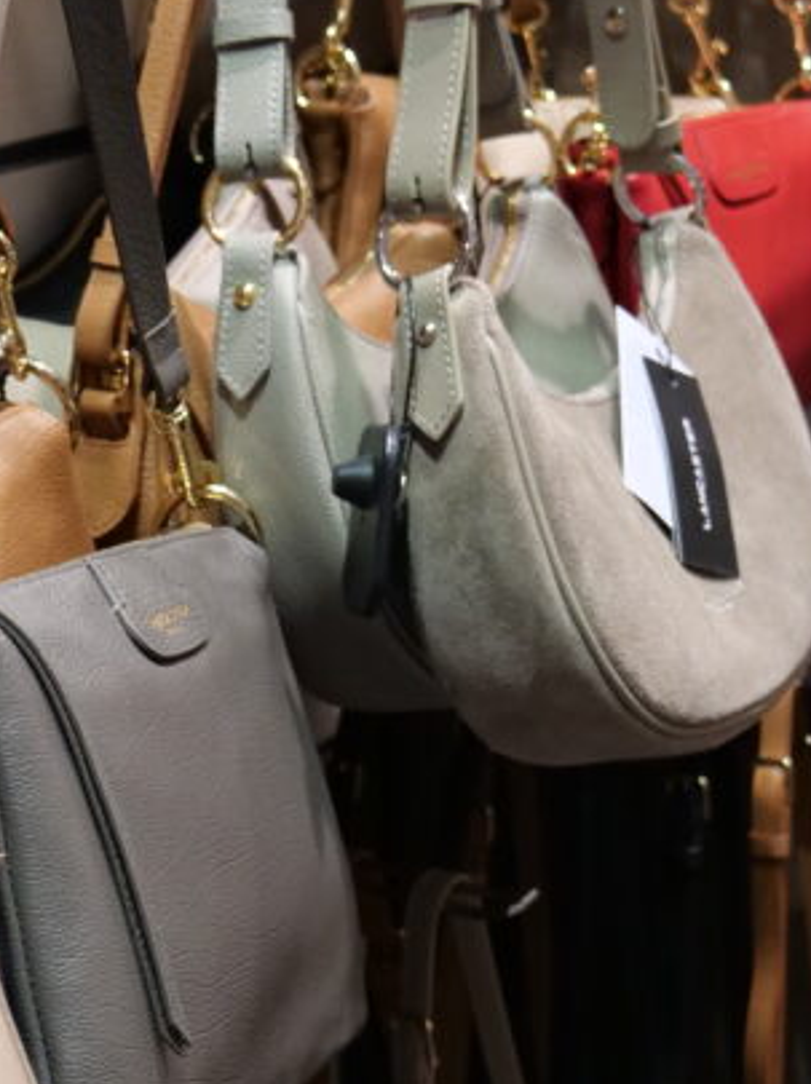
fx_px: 2534
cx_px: 276
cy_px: 605
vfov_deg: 24.1
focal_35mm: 81
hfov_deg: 18.1
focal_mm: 16
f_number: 3.1
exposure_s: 1/60
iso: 1250
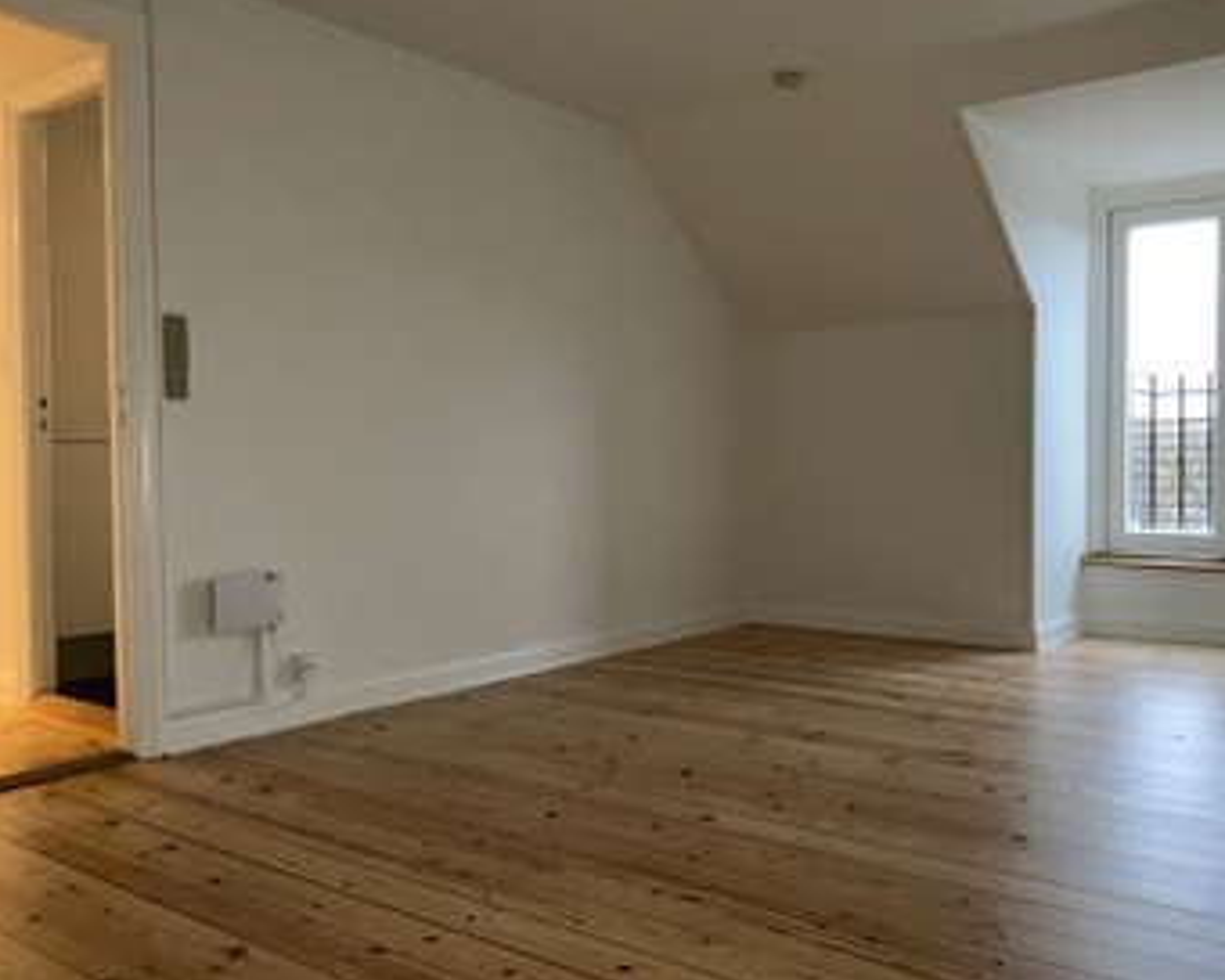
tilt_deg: -2.9
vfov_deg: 47.1
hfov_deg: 57.1
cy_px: 490
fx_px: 1124
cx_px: 659
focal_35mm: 31
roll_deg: +1.4
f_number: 1.8
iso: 100
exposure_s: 1/40
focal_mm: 3
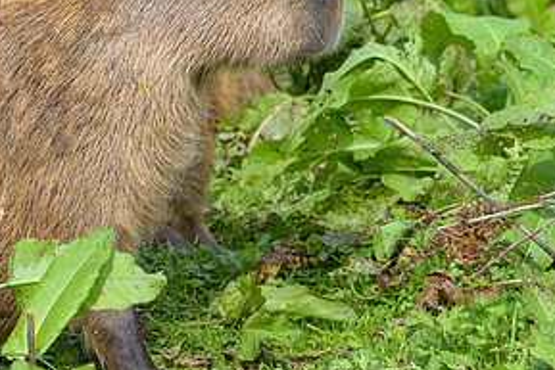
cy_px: 3
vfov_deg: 1.4
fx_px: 14807
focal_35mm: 960
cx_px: 142
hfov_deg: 2.1
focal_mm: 400
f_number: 5.6
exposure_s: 1/1250
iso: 400
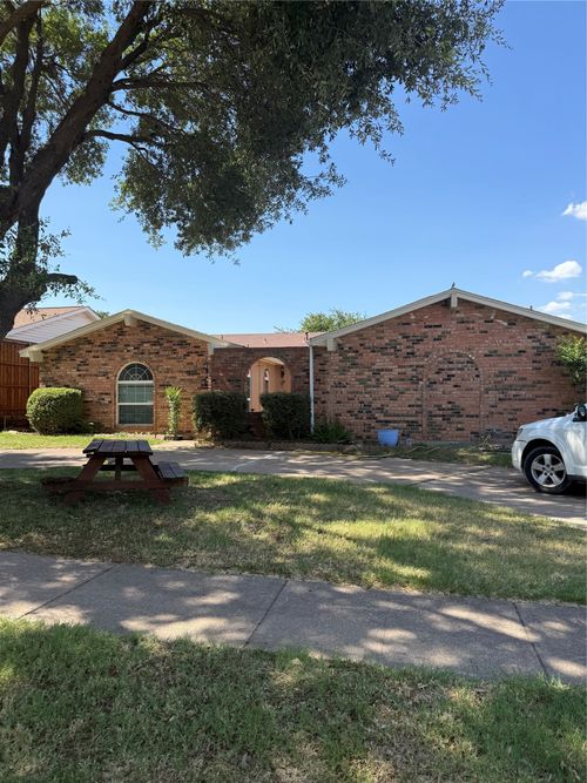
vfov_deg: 71.6
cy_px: 392
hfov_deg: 56.8
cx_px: 294
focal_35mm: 24
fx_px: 543
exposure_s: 1/2611
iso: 80
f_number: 1.78
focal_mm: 6.76
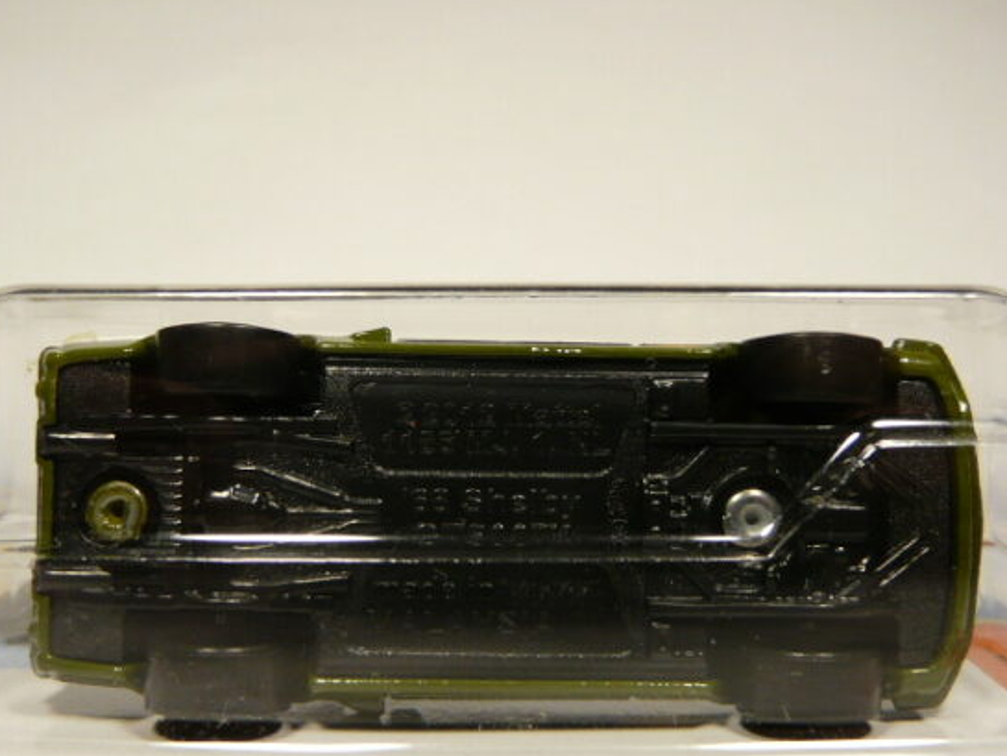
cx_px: 503
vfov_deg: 32.9
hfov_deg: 42.9
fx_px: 1280
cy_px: 408
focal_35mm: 44
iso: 100
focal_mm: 4.6
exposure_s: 1/100
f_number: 2.8
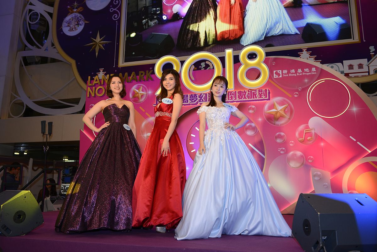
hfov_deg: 60.3
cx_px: 188
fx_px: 325
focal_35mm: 31
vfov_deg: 42.4
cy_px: 126
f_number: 5
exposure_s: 1/160
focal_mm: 31
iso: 640
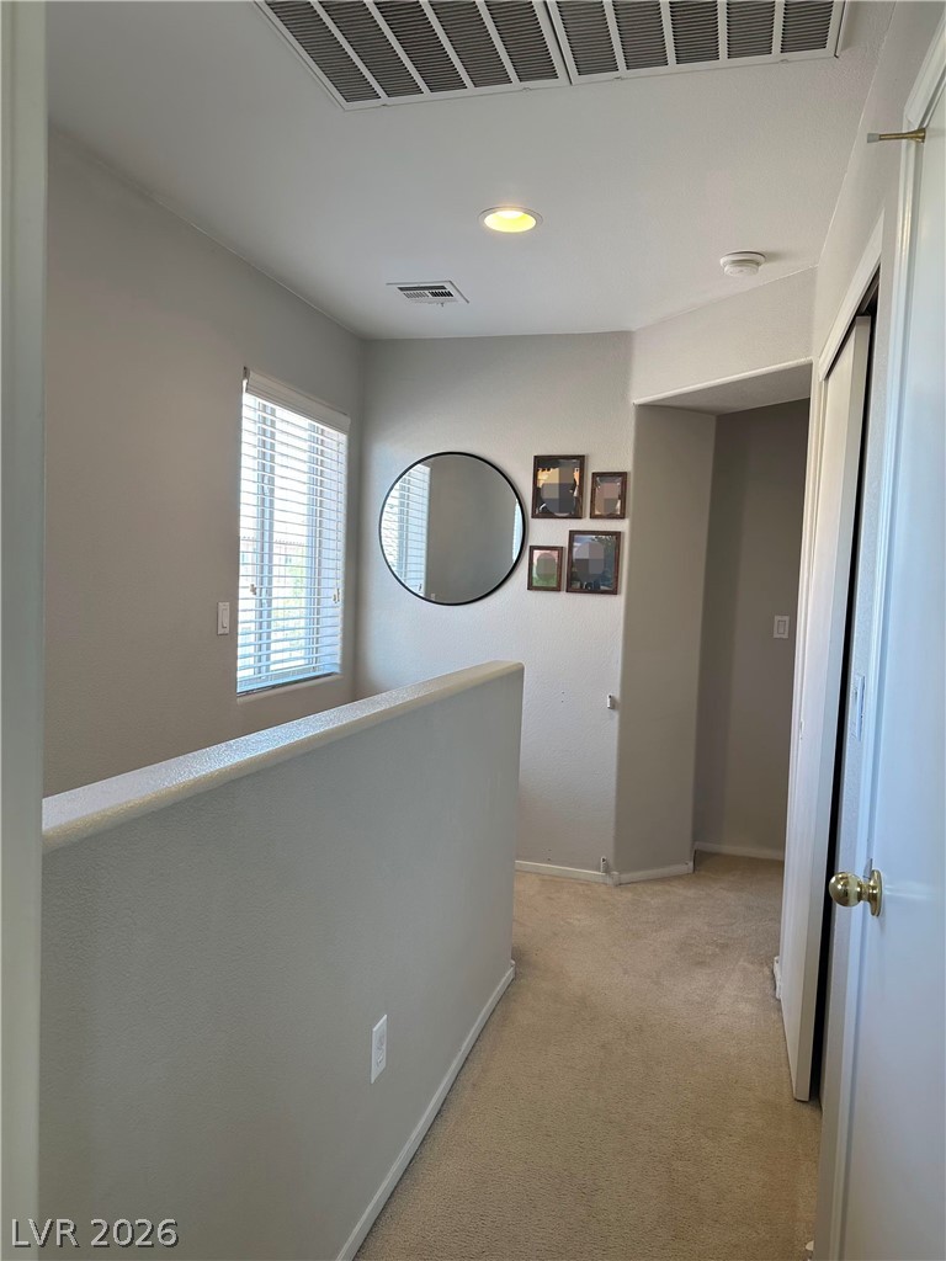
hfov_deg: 56.8
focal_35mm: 24
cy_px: 630
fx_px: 875
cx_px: 473
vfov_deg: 71.6
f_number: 1.78
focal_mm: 6.86
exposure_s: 1/120
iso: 125
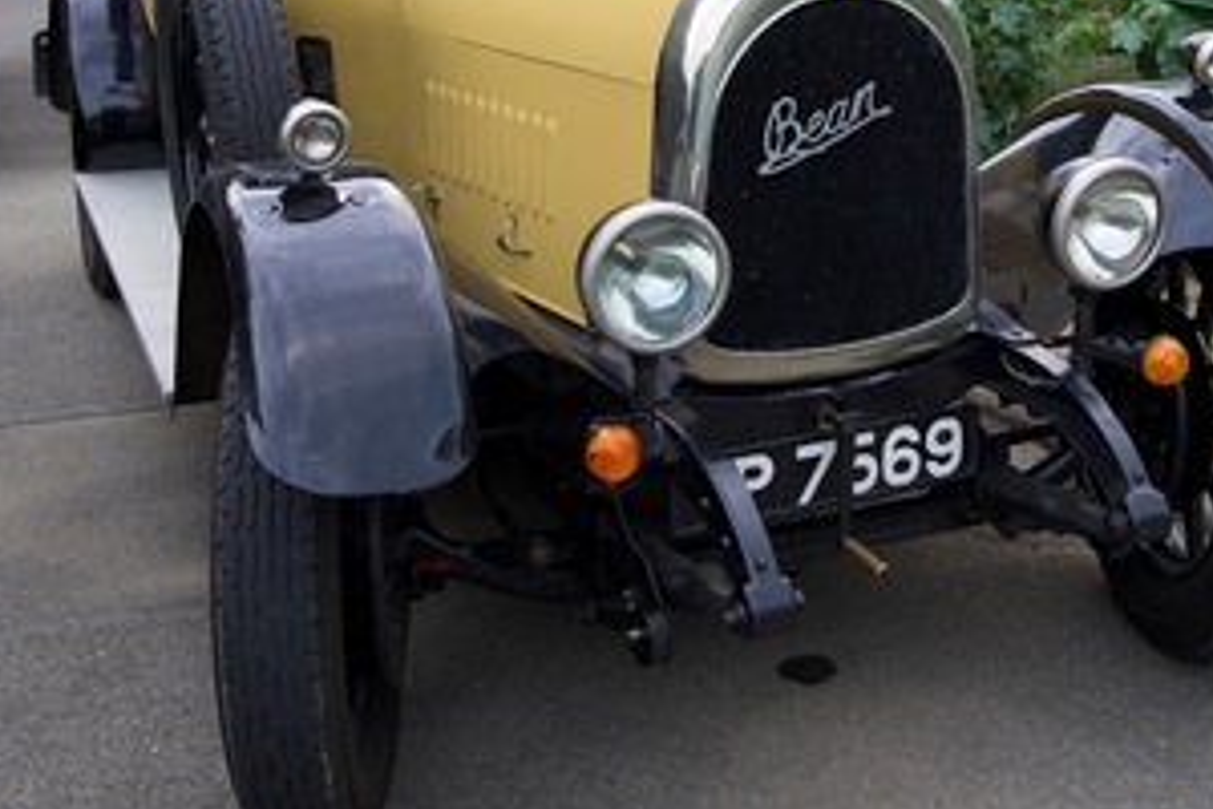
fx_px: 1617
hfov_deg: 40.9
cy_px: 105
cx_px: 724
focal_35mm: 48
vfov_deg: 27.2
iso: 50
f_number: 4.5
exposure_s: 1/10
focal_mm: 24
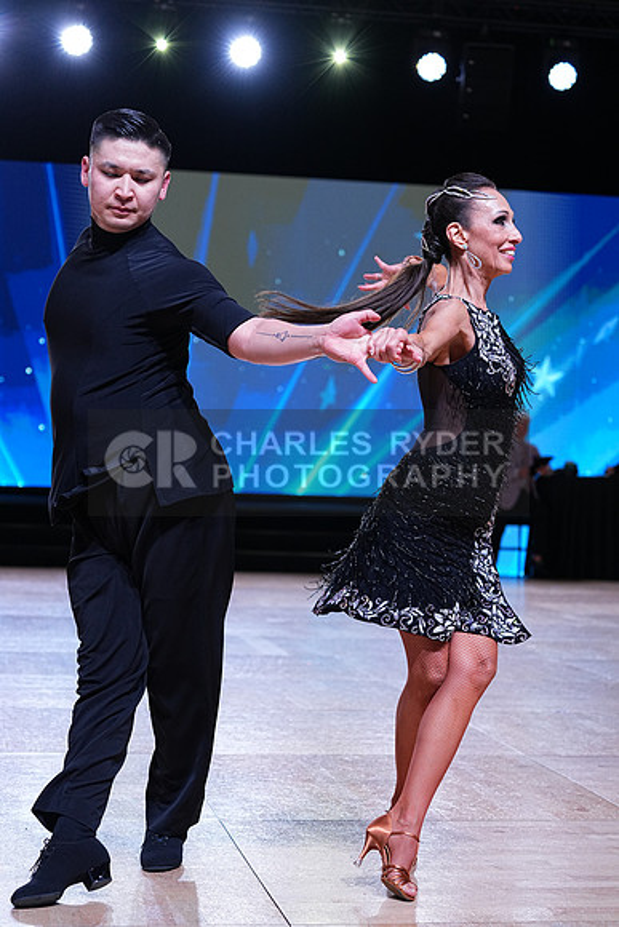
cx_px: 310
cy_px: 464
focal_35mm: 70
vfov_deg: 28.8
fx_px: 1804
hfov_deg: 19.5
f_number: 4
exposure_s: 1/400
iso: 1000
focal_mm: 70
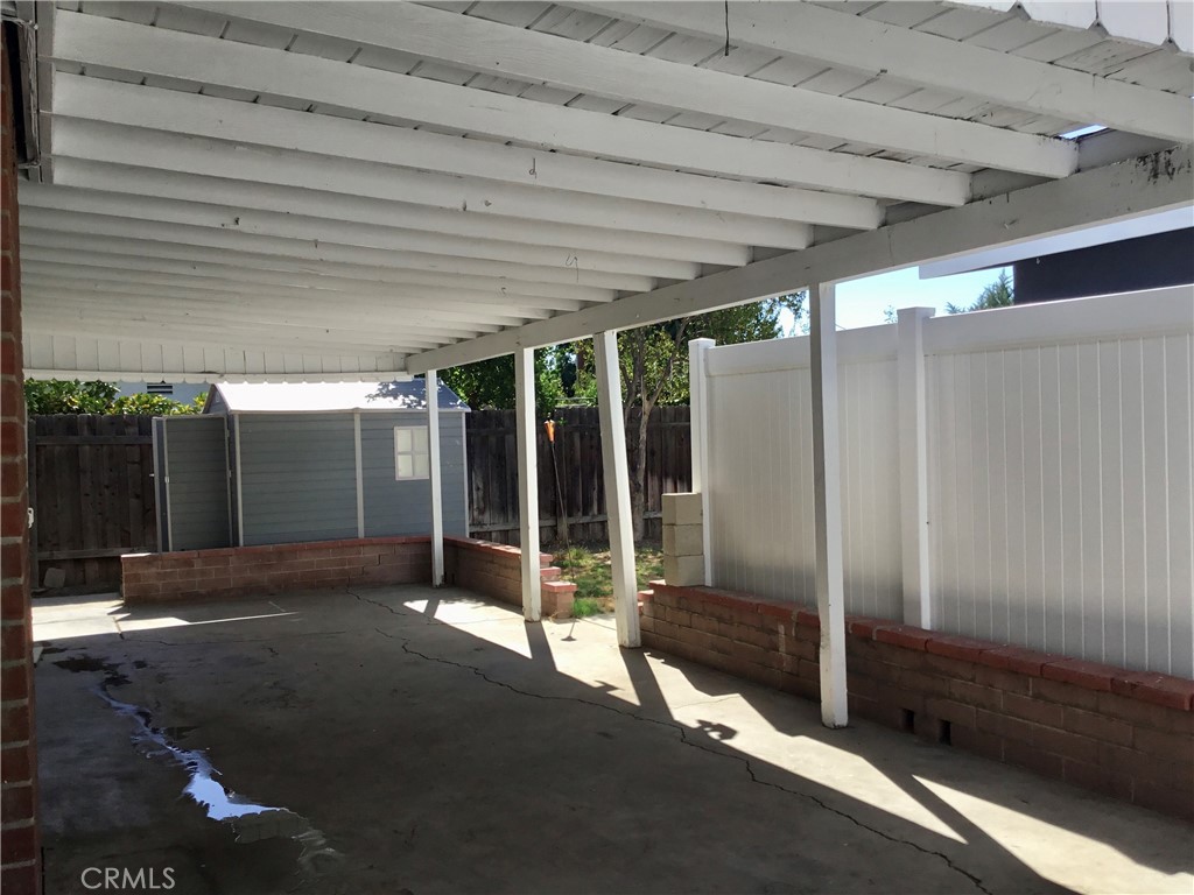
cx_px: 597
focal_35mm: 31
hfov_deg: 58.4
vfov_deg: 45.4
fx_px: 1069
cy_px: 448
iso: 25
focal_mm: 3.3
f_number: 2.4
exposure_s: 1/691
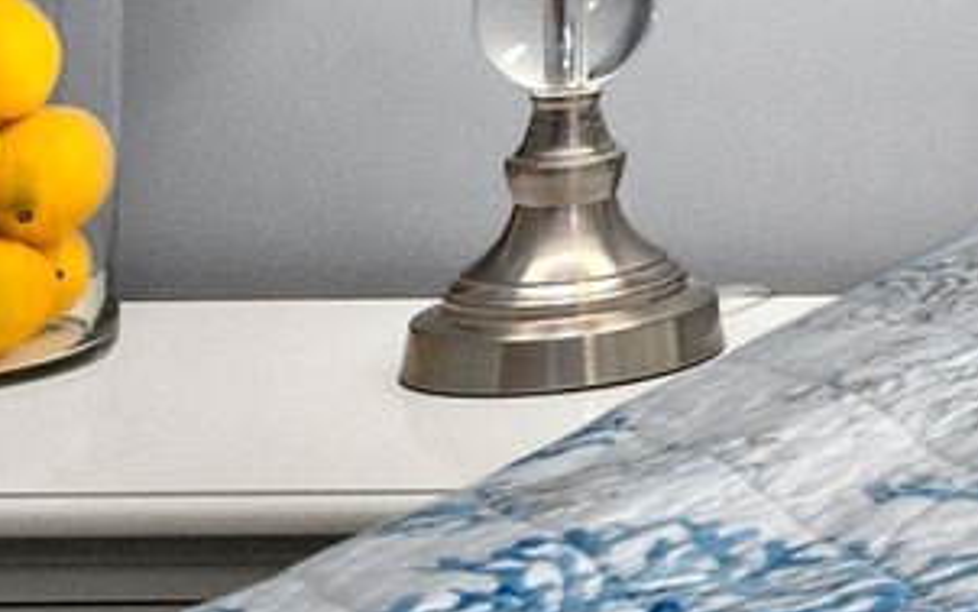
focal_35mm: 173
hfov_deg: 9.1
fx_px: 4613
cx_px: 3154
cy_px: -954
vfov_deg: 7.1
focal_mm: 16.9
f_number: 8
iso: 400
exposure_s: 1/8
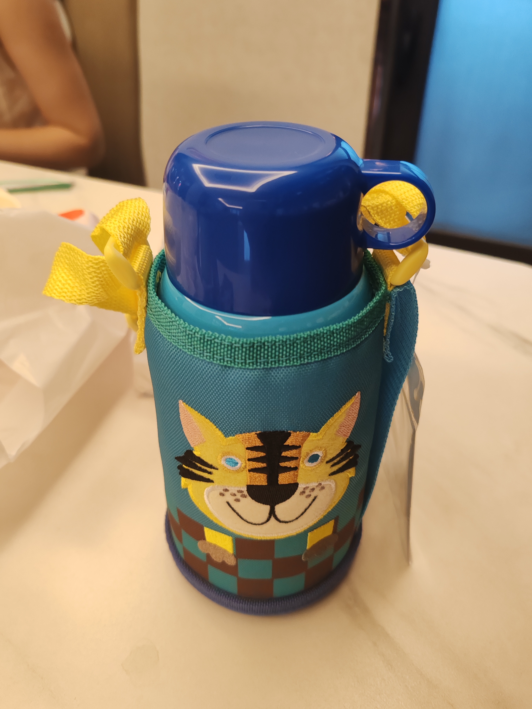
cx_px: 266
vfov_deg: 65.3
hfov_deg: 51.4
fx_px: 553
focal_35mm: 27
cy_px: 354
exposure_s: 1/100
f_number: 1.9
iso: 2500
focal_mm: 6.12
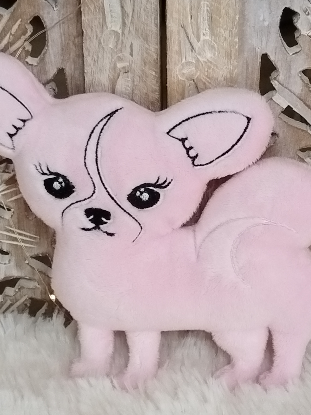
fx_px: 1246
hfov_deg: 14.2
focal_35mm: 104
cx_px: 162
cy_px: 258
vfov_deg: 18.9
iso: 640
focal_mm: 4.95
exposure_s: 1/50
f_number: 1.9
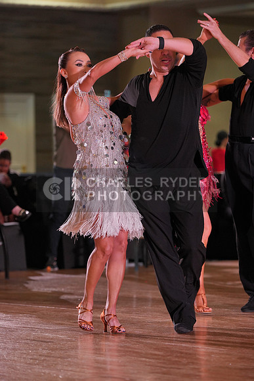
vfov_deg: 12.0
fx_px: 1809
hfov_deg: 8.0
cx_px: 127
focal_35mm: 171
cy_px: 190
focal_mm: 171
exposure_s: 1/400
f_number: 4
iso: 1600
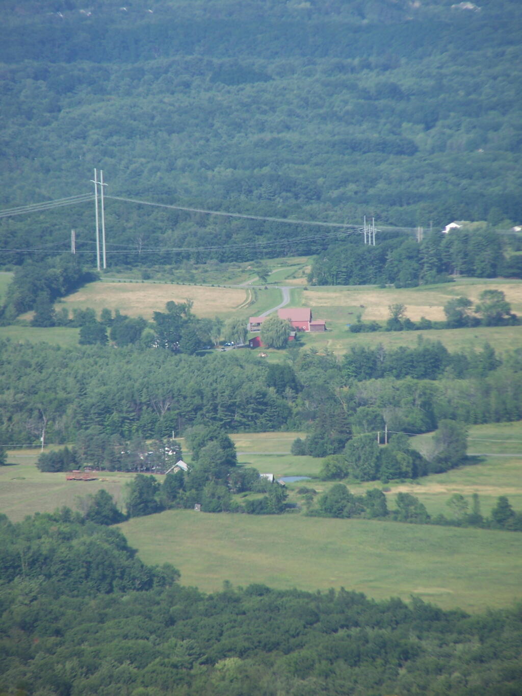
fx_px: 7639
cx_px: 261
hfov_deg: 3.9
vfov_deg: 5.2
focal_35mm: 380
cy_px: 348
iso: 80
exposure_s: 1/640
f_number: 3.7
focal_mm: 63
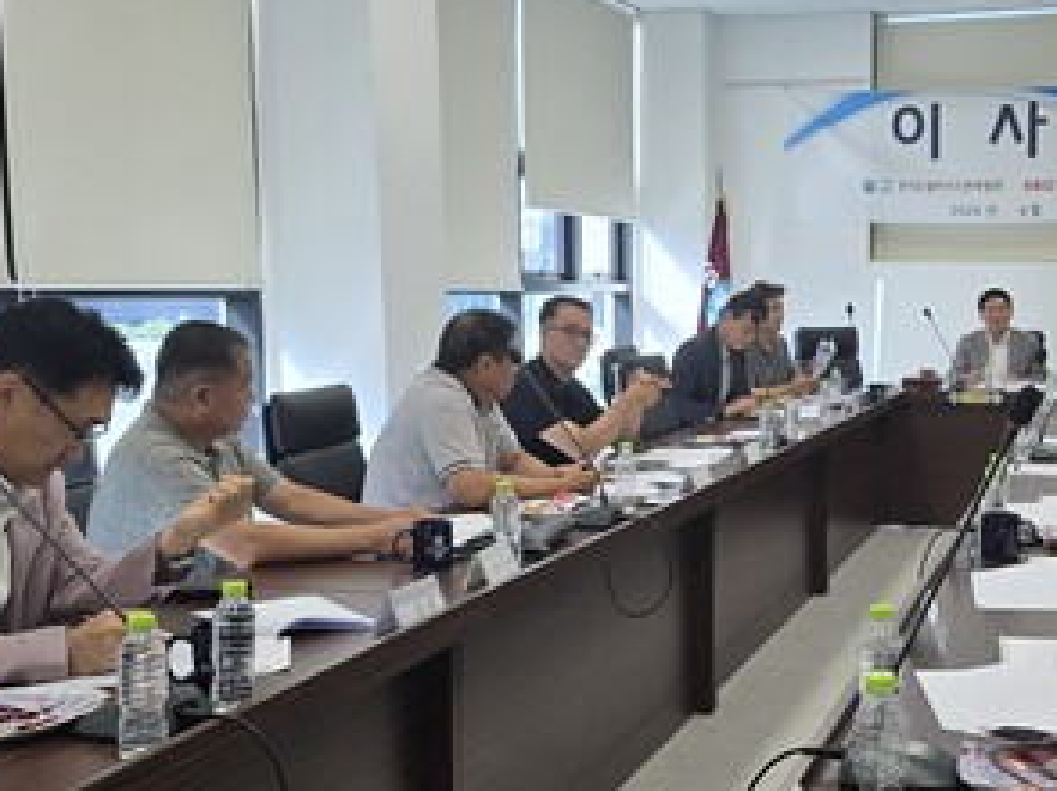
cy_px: 449
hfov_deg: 39.8
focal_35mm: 47
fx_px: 1434
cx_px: 741
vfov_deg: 30.8
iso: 32
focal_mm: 6.3
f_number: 1.7
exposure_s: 1/120
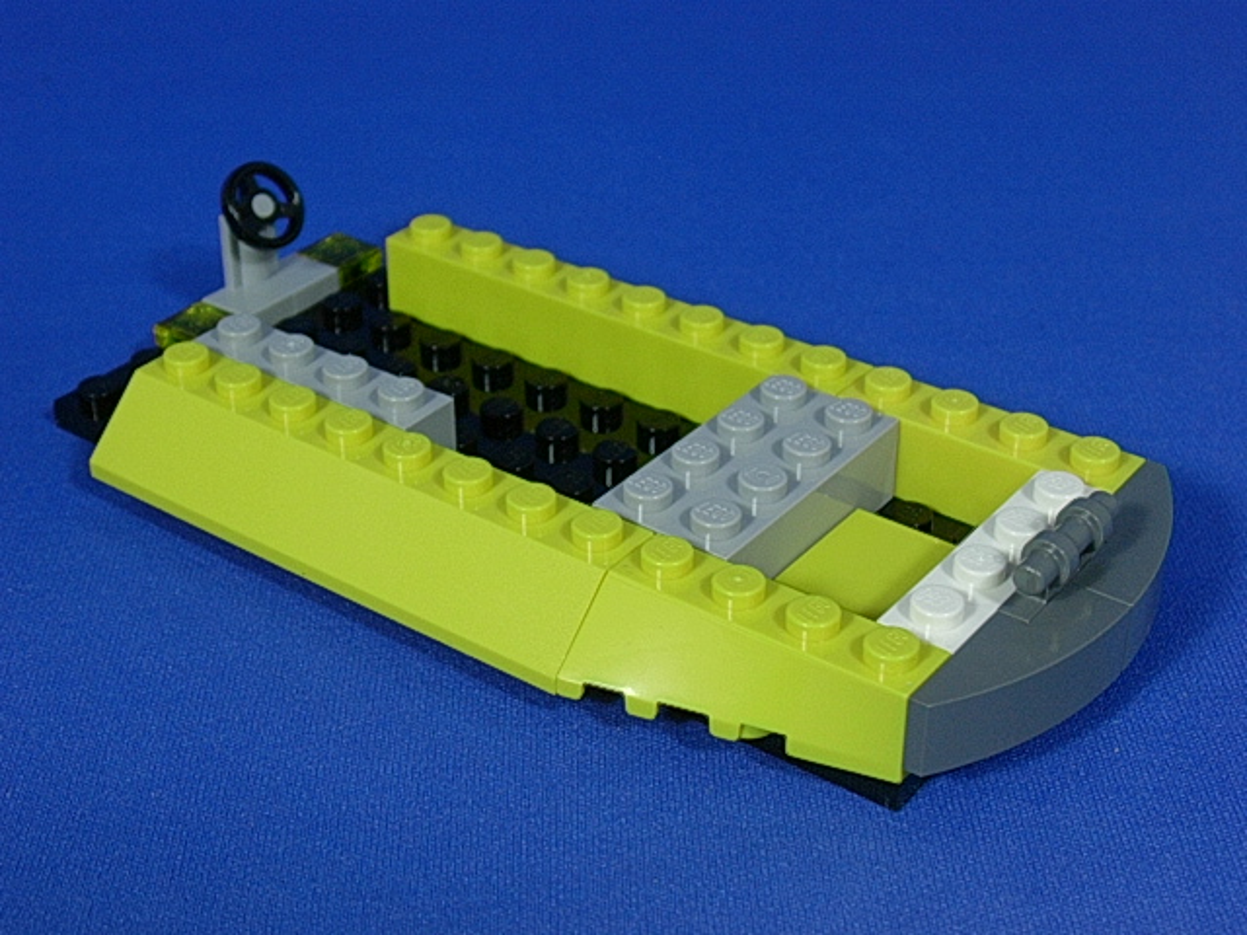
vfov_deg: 24.4
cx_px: 624
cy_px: 468
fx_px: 2161
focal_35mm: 60
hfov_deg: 32.2
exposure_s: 1/20.1
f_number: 3.4
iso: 70
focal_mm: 9
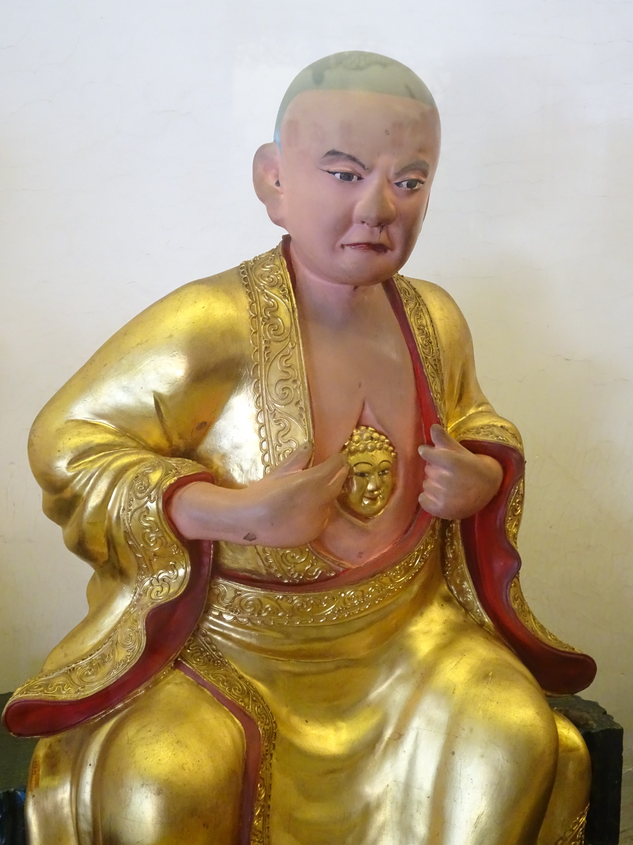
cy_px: 422
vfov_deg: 38.2
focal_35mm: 50
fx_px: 1219
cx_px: 316
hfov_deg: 29.1
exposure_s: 1/50
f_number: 4.5
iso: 800
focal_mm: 8.51
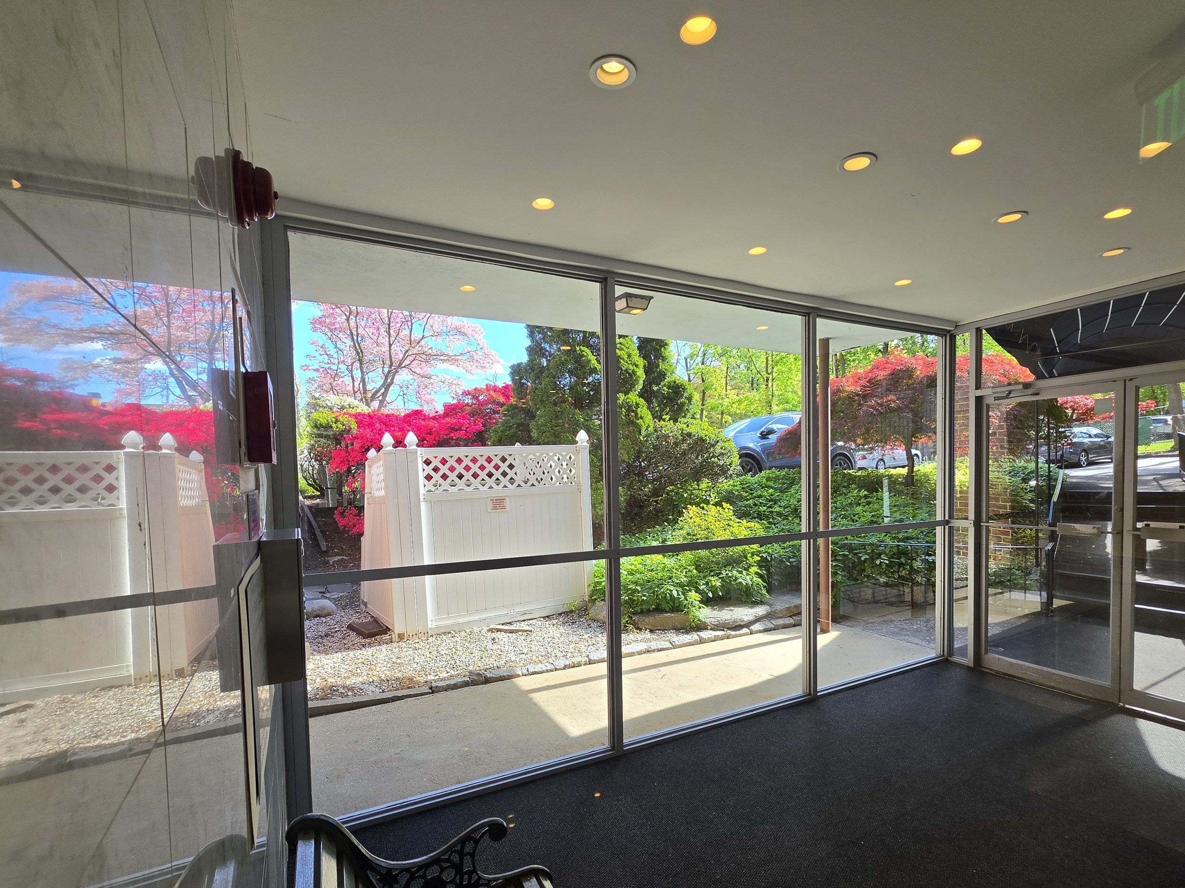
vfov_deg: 77.9
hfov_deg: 94.4
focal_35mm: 16
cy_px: 490
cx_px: 630
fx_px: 548
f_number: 1.9
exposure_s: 1/120
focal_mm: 2.2
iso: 25
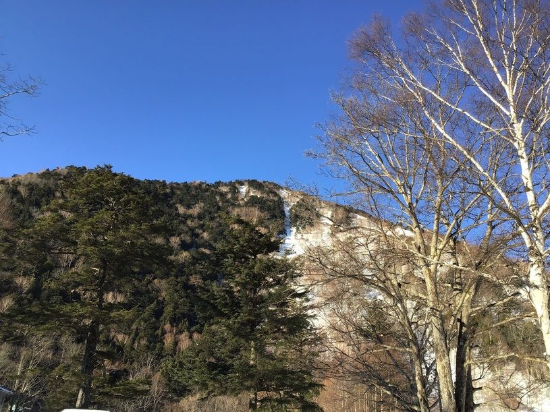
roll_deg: -5.2
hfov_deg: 58.4
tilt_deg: +25.7
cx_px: 275
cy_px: 206
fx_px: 492
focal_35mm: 31
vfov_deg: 45.4
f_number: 2.4
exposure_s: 1/506
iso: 25
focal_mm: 3.3
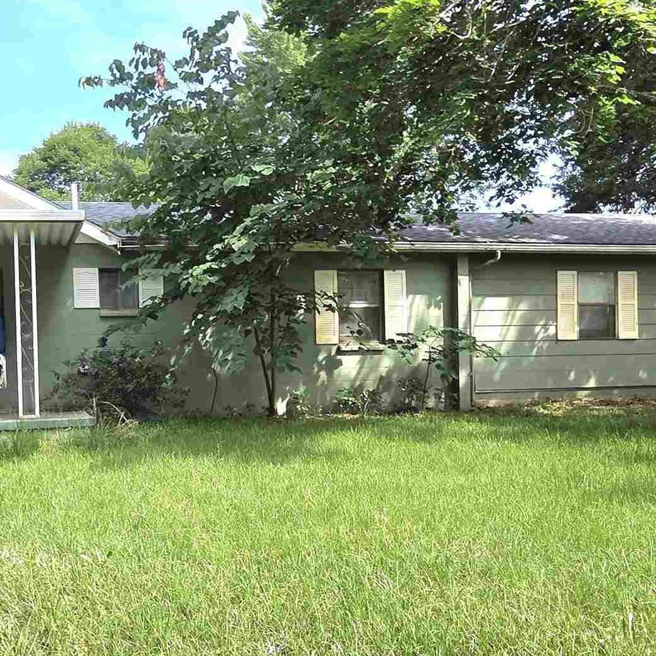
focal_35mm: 34
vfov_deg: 48.2
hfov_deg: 47.4
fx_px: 729
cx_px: 202
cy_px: 387
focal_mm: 2.2
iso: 50
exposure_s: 1/1000
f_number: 2.2
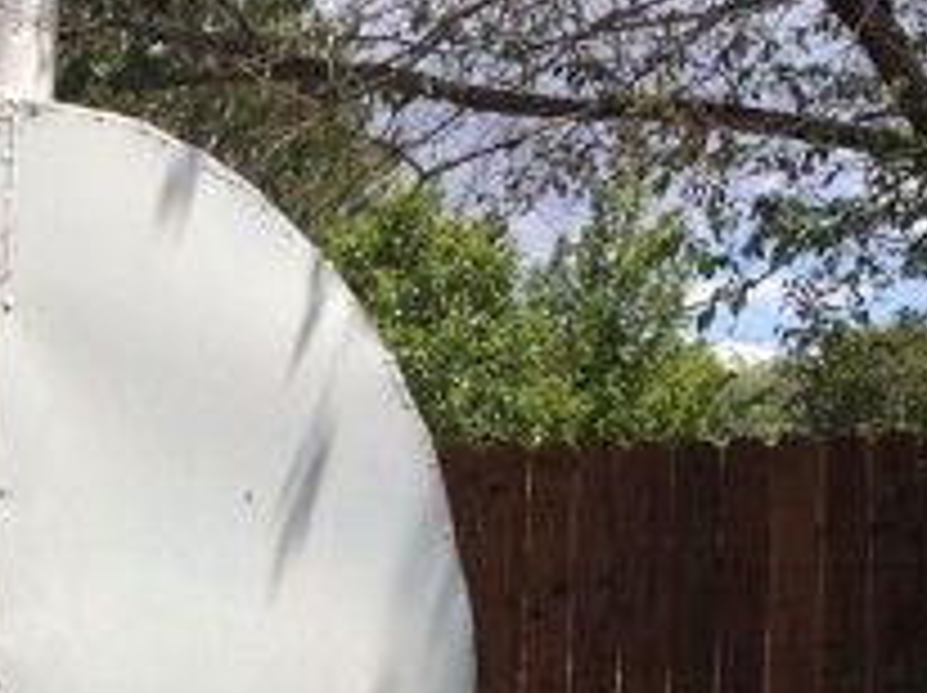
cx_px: -144
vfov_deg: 14.0
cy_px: 850
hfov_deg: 18.4
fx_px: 2728
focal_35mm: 102
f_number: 2.4
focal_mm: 4.28
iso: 50
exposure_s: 1/1453
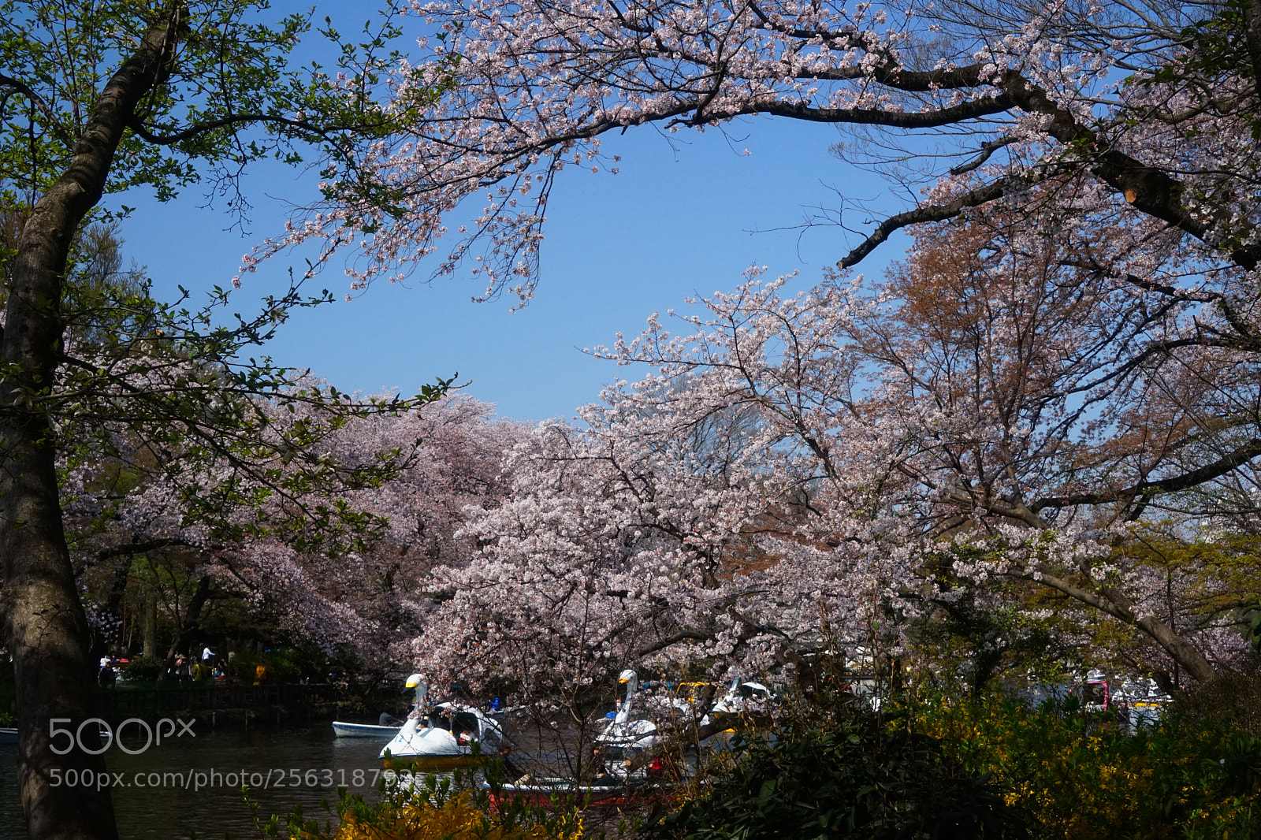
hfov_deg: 44.5
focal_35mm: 44
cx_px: 630
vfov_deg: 30.5
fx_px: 1541
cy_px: 420
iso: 1250
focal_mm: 44
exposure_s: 1/500
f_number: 14
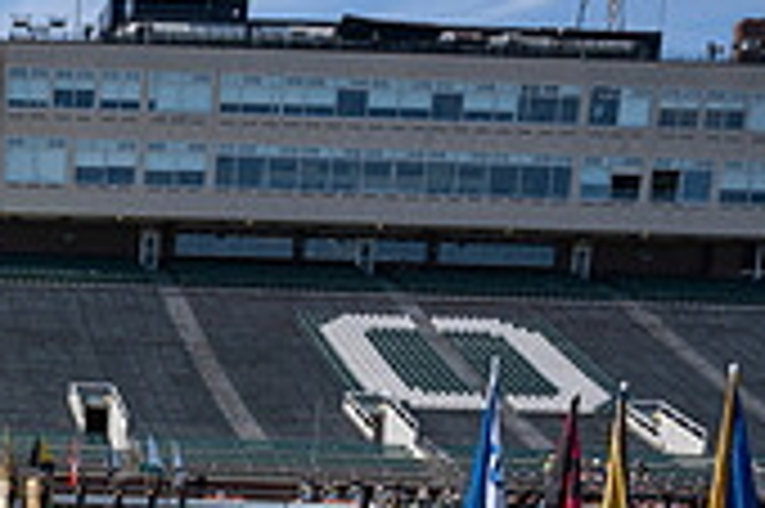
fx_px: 1741
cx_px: -166
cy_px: 811
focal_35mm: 82
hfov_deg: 22.7
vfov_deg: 15.1
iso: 200
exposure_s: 1/1600
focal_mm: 24
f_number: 5
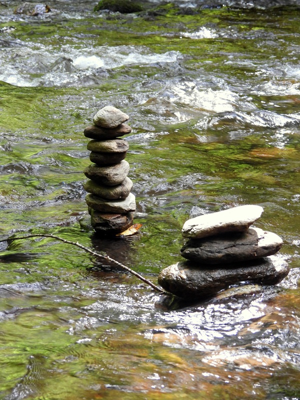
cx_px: 150
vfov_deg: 15.8
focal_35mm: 125
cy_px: 200
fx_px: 1444
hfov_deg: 11.9
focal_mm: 22.3
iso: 360
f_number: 4
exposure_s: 1/60
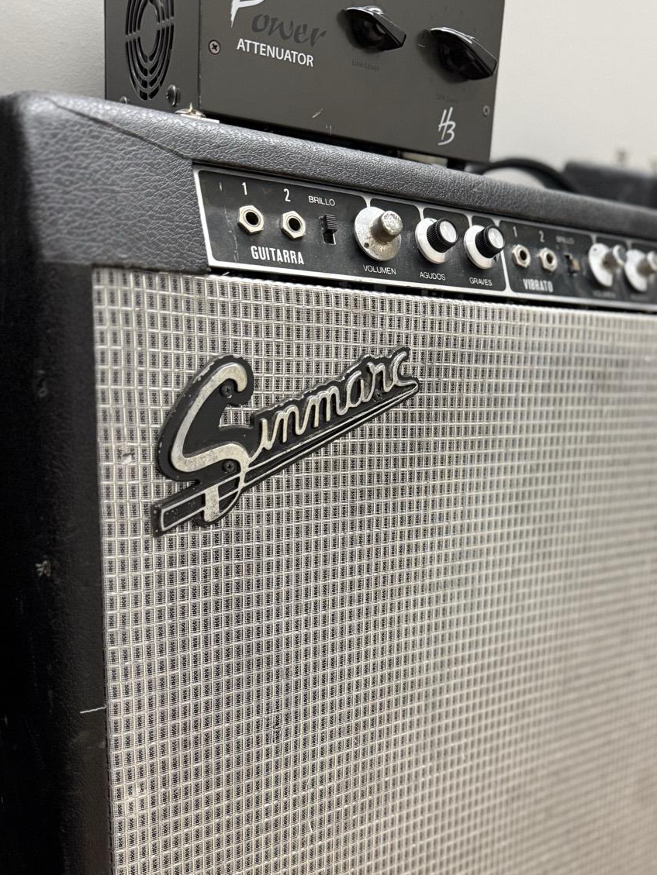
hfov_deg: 41.2
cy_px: 527
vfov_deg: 53.6
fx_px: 860
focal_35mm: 34
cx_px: 444
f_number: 1.78
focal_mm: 6.76
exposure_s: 1/50
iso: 500
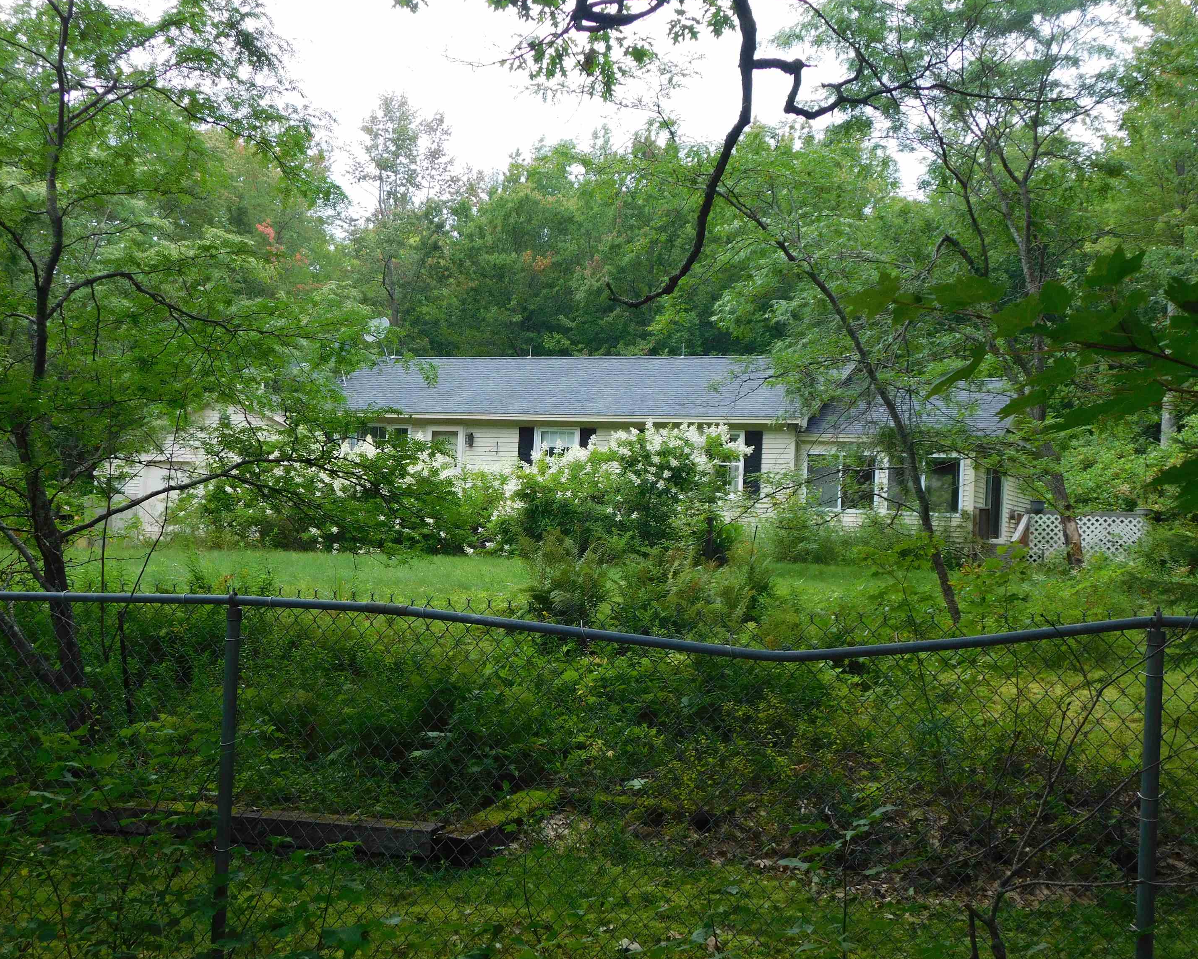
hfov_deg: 43.8
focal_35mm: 42
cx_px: 607
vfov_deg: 35.7
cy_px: 478
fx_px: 1489
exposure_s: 1/30
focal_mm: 7.1
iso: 200
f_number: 3.6
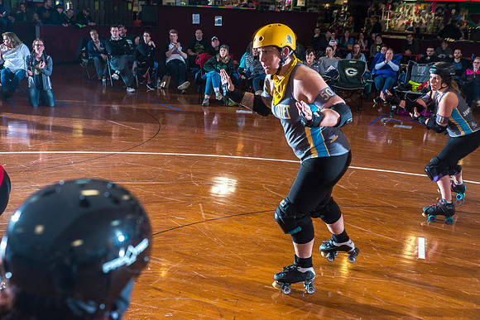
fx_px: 613
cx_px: 240
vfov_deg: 29.3
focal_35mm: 46
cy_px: 160
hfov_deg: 42.7
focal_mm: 46
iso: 800
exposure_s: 1/160
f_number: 5.6
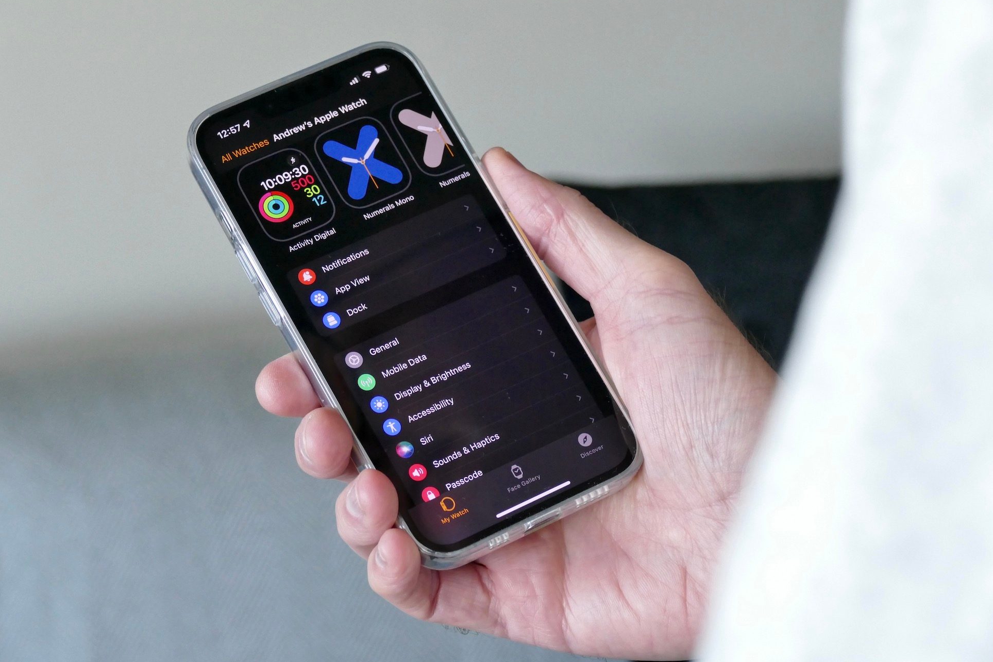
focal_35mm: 109
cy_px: 322
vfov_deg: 12.6
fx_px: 3006
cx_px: 490
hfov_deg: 18.8
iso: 1250
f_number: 4.5
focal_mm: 38.48
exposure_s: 1/80
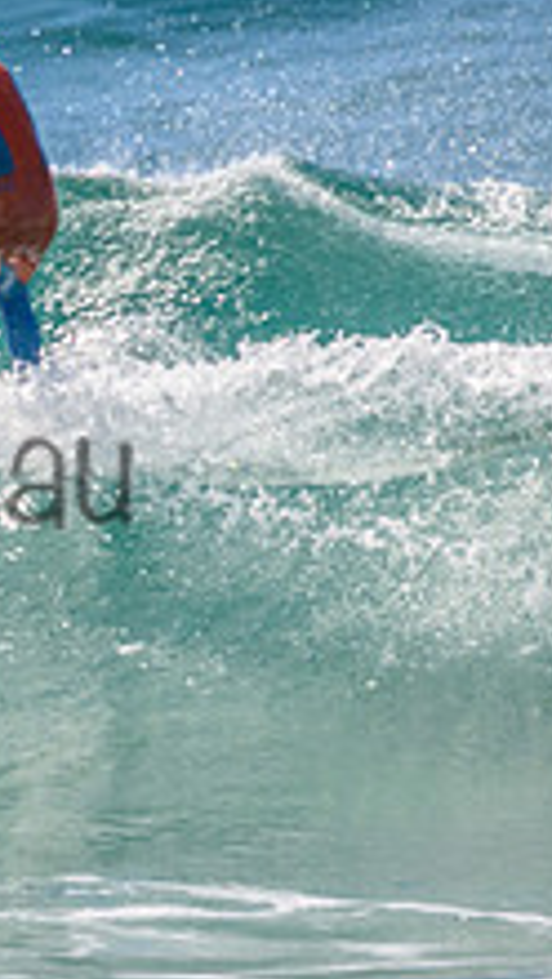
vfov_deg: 1.0
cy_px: 421
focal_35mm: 2211
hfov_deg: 0.6
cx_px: -338
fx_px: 57444
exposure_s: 1/2000
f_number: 11
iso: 1100
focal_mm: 800
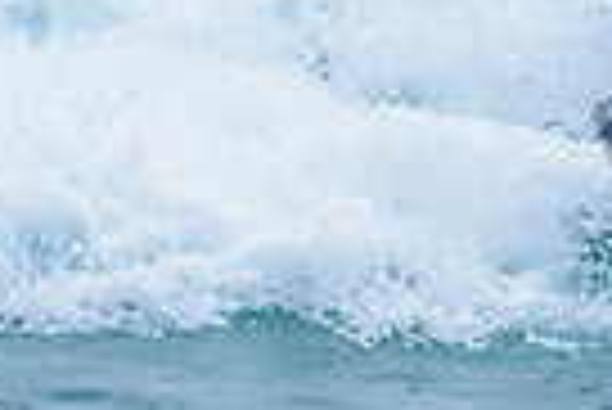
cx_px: 788
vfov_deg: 0.5
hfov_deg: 0.8
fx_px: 45489
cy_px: -47
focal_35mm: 2673
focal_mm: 500
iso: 800
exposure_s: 1/2000
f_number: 5.6
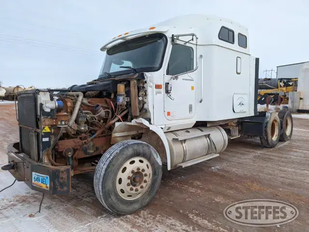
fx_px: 215
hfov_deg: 71.5
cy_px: 116
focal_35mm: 24
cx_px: 154
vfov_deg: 56.9
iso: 61
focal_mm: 6.81
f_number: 1.85
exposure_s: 1/2179
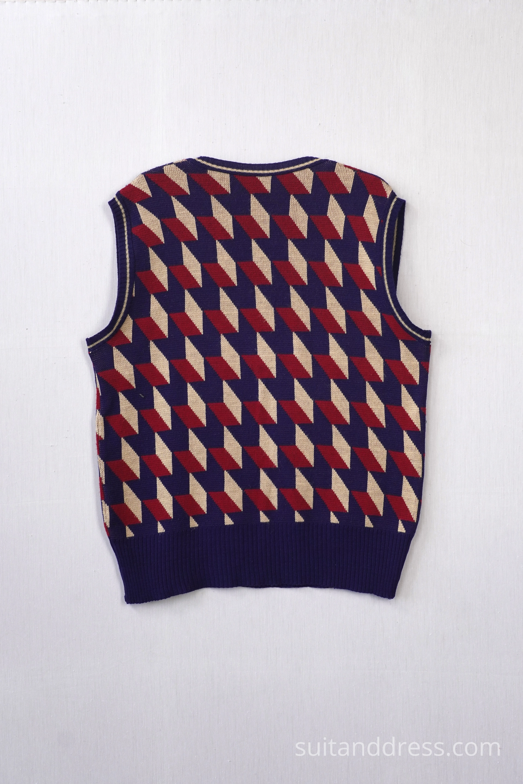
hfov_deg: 28.1
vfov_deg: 41.1
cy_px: 392
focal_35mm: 48
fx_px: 1046
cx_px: 262
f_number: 7.1
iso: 320
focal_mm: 32
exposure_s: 1/60
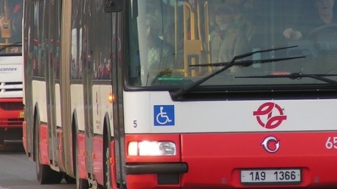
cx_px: 239
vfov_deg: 2.2
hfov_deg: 4.0
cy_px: 44
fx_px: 4860
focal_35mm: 544
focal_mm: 37.8
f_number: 3.5
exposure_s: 1/200
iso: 50
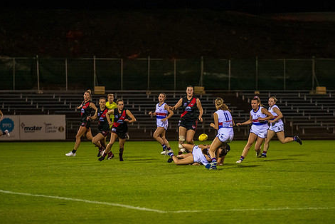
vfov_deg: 4.6
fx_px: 2773
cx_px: 206
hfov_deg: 6.9
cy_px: 143
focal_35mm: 298
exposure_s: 1/800
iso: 3200
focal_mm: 200
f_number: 2.8
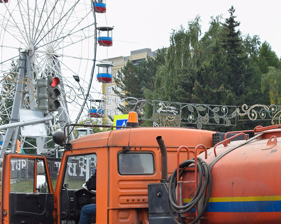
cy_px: 207
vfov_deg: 12.2
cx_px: 276
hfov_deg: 15.1
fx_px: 1039
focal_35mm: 125
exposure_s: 1/250
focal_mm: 38
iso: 250
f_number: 8
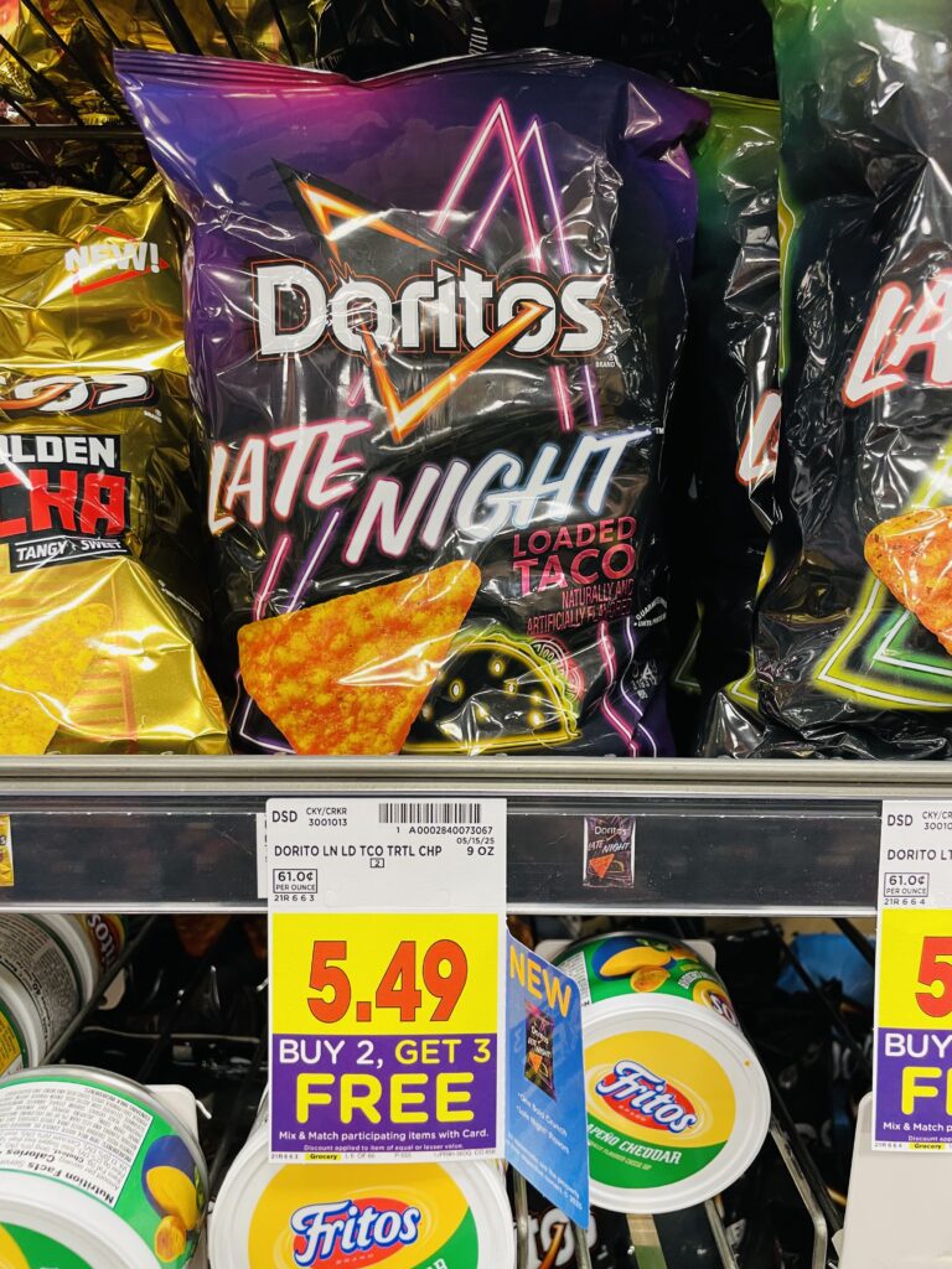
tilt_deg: -9.6
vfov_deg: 67.3
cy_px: 634
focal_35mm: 26
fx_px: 953
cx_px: 476
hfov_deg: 53.1
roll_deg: -0.3
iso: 100
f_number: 1.6
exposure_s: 1/60
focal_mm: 4.2
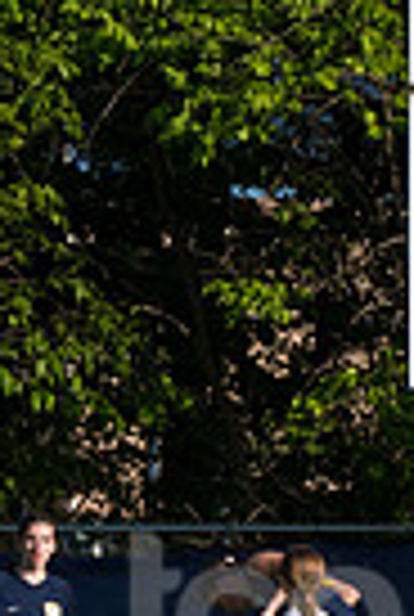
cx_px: 266
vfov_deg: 1.6
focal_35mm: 1265
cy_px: 692
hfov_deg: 1.1
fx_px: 21710
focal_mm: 200
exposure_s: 1/1600
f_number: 5.6
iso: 250
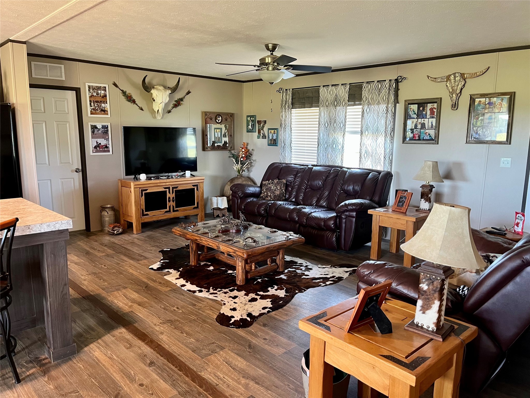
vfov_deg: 53.1
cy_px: 199
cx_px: 265
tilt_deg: -9.9
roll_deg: -0.8
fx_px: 398
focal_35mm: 26
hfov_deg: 67.3
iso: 250
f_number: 1.6
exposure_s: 1/60
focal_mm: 5.1
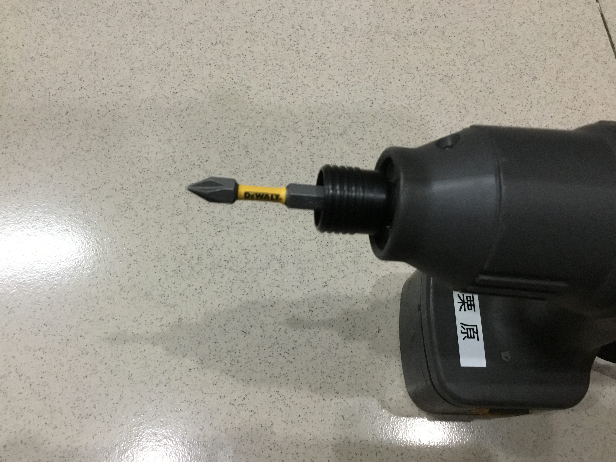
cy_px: 230
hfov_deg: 56.8
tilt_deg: -69.0
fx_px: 569
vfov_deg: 44.2
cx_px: 301
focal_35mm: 32
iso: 200
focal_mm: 3.3
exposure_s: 1/17
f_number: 2.4
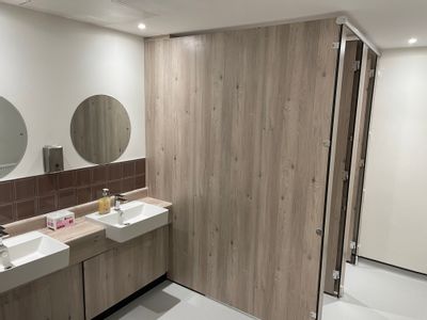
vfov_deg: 53.1
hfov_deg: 67.3
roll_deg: -1.6
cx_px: 214
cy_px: 160
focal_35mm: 26
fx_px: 321
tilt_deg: -10.3
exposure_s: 1/50
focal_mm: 4.2
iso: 80
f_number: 1.6
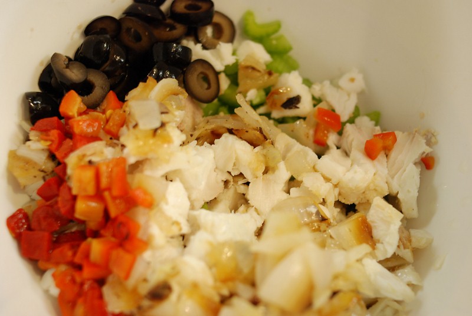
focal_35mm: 52
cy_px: 158
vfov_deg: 25.8
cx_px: 236
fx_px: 689
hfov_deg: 37.8
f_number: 3.2
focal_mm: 35
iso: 400
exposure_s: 1/40
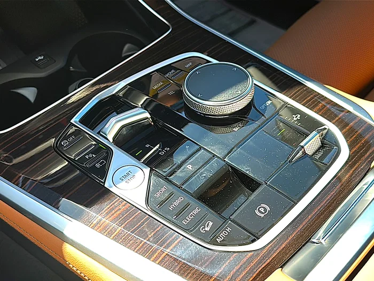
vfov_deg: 39.7
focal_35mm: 36
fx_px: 389
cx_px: 187
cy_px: 140
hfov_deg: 51.4
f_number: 1.78
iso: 80
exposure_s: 1/421
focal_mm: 6.86
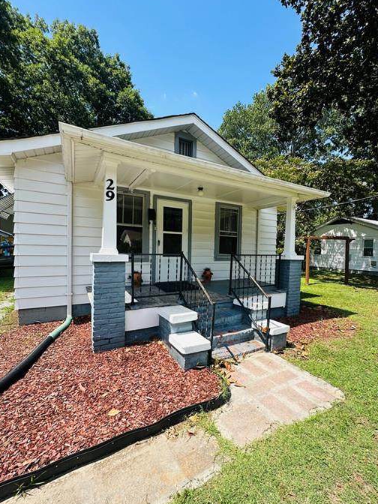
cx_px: 208
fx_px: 233
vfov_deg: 94.5
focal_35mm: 16
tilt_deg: -2.1
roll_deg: -2.0
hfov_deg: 77.9
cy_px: 257
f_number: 2.2
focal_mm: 2.22
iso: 40
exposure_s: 1/917
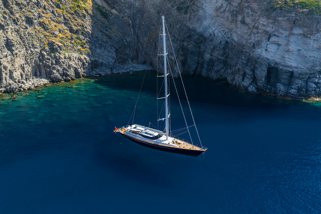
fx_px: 250
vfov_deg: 46.4
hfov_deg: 65.5
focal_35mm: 28
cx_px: 160
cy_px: 107
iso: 100
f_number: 3.2
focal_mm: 14.45
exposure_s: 1/240
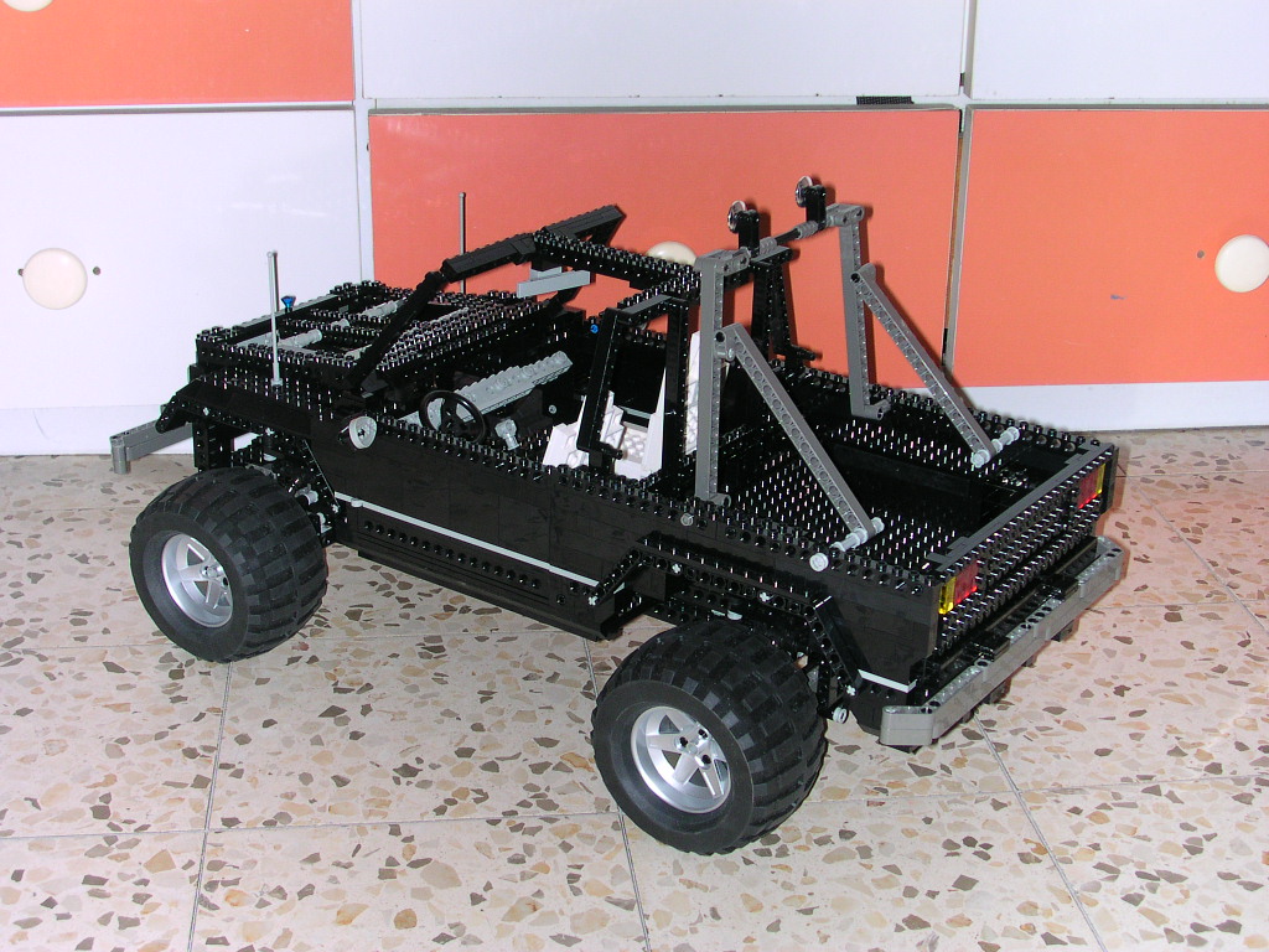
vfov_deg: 27.0
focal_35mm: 54
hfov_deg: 35.5
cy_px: 476
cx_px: 634
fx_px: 1980
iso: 100
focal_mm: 8.2
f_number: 3.2
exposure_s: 1/60
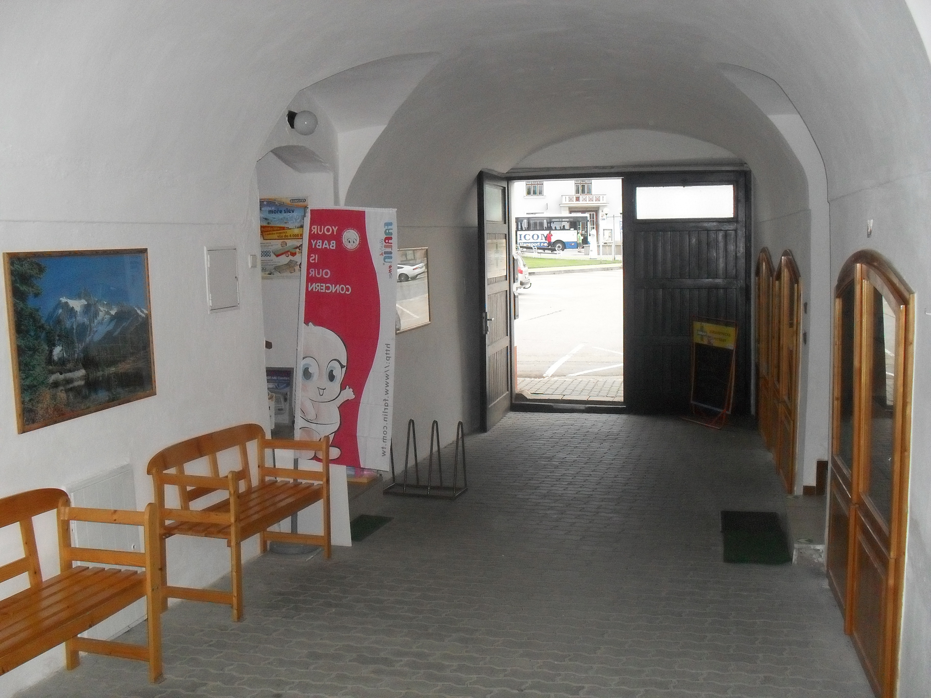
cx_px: 466
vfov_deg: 40.7
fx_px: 941
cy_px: 349
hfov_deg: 52.6
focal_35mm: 35
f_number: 3.2
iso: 320
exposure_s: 1/45
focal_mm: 6.3
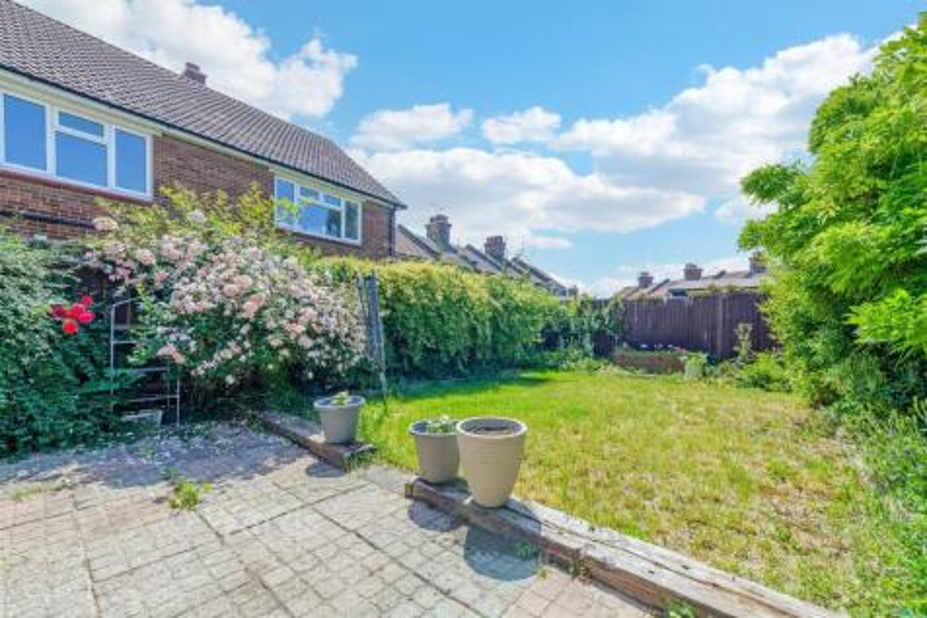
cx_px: 464
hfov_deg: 104.3
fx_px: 360
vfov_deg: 81.2
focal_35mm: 14
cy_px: 309
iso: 100
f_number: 8
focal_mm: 14
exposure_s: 1/100
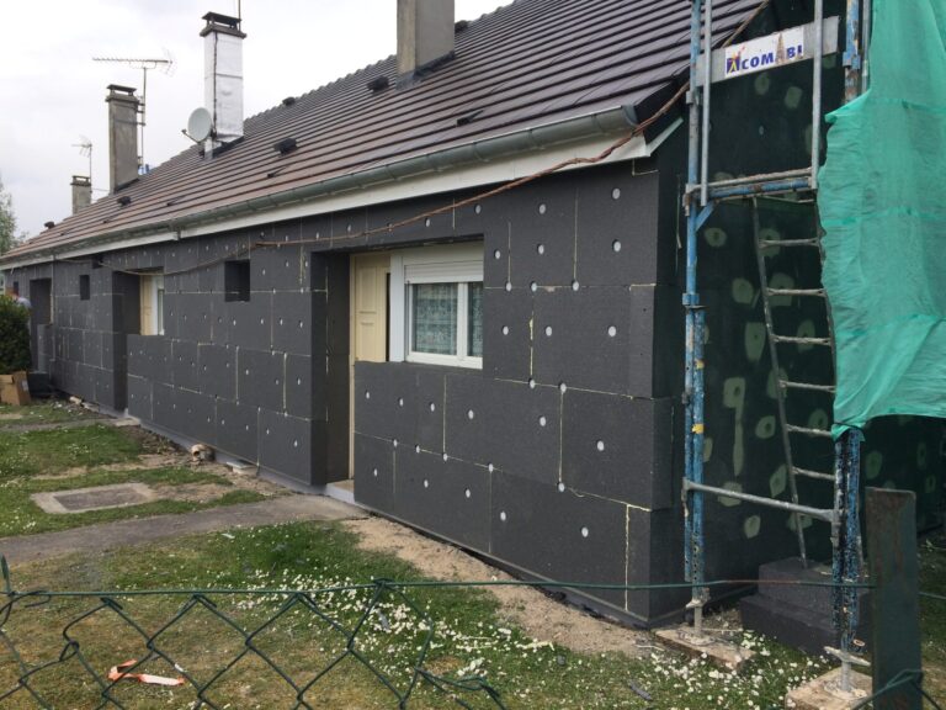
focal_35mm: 29
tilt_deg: -4.7
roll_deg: -1.2
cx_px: 473
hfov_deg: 61.7
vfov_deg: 48.2
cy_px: 355
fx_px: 793
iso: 32
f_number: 2.2
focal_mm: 4.15
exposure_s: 1/1580
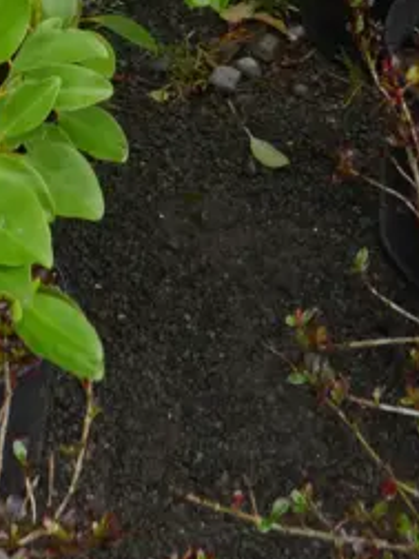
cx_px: -63
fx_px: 2098
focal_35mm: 130
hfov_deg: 11.2
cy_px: -517
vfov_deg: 13.3
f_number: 4
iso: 200
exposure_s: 1/125
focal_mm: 16
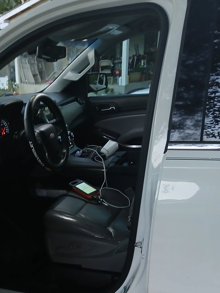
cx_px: 51
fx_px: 373
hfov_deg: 32.2
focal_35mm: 44
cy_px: 241
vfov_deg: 40.9
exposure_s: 1/24
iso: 250
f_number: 1.8
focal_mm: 3.98
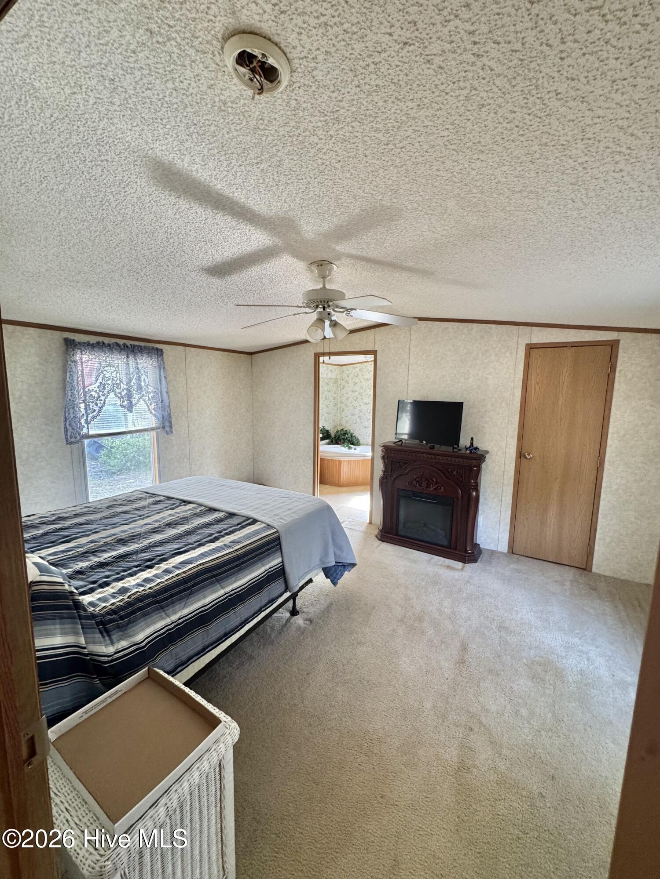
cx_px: 330
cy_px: 440
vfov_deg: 102.1
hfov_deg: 85.7
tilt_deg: -7.6
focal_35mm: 14
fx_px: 356
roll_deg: -1.1
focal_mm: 2.22
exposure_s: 1/60
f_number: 2.2
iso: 250
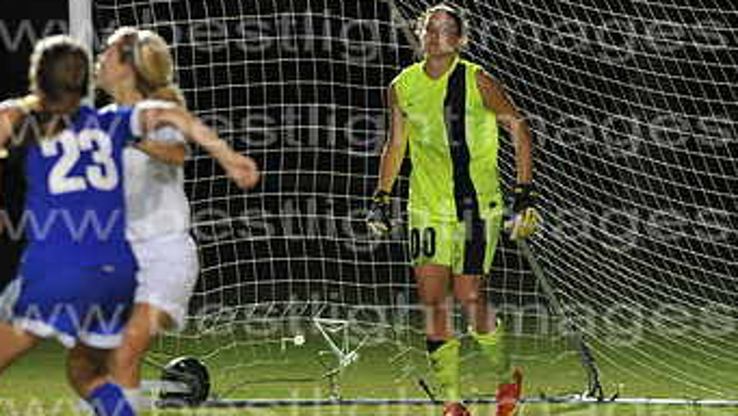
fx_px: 10472
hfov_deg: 4.0
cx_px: 431
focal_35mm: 535
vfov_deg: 2.3
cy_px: 178
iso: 5000
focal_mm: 300
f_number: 4
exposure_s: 1/400
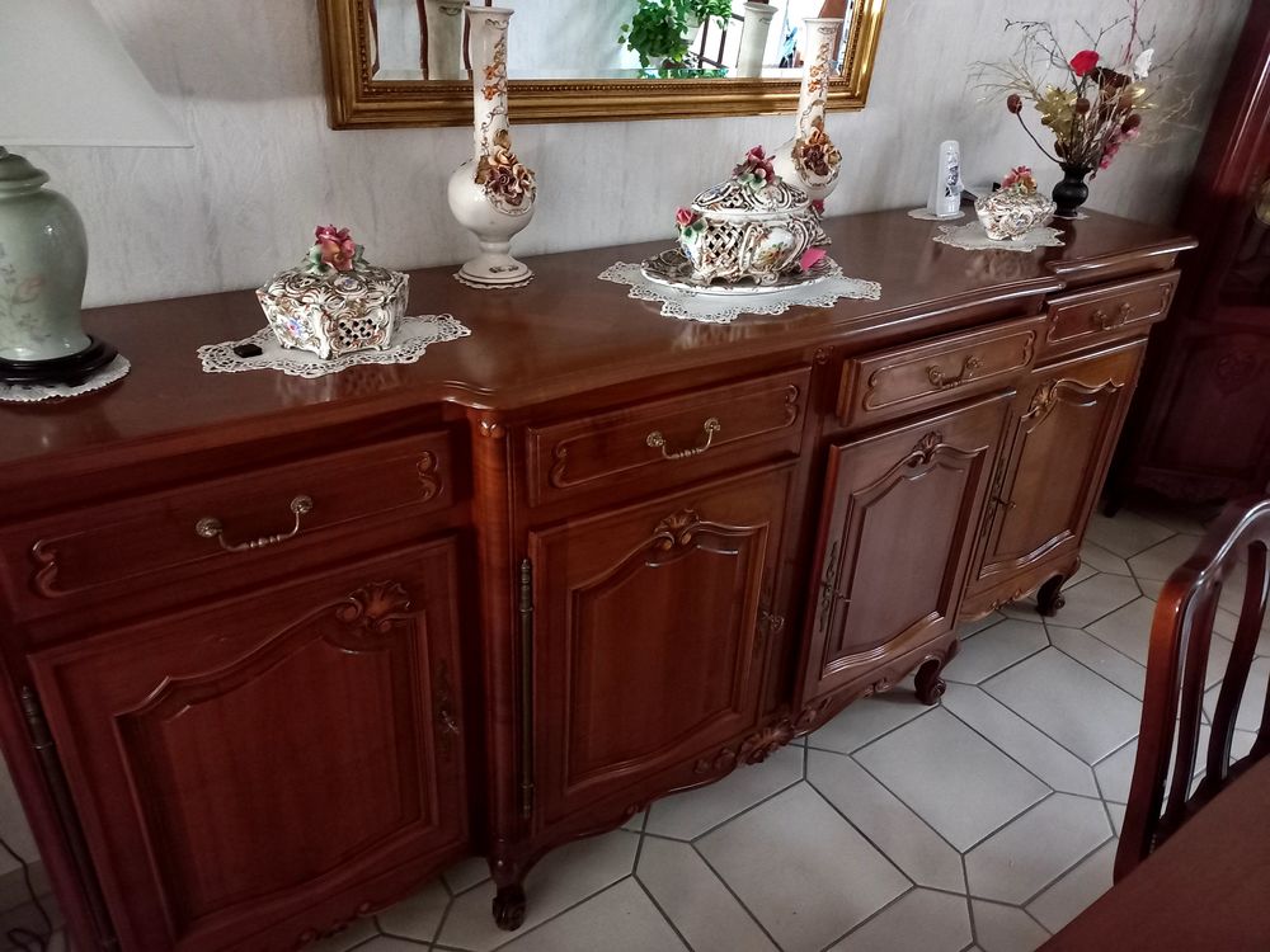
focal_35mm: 25
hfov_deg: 69.4
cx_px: 635
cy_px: 476
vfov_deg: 54.9
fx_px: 917
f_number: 1.8
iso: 2000
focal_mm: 4.6
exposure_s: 1/16
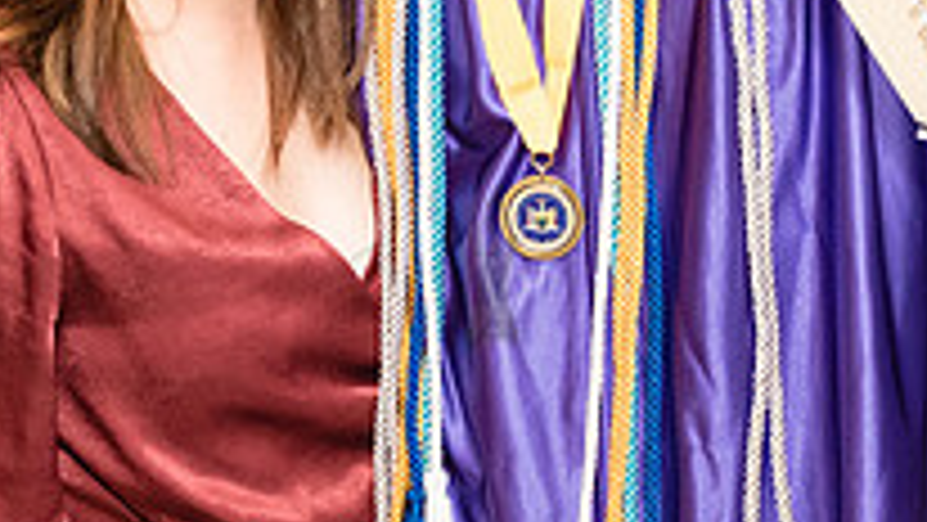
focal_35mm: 109
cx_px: 435
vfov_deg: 11.0
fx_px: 2680
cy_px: -75
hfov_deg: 19.6
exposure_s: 1/200
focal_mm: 32
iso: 2000
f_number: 5
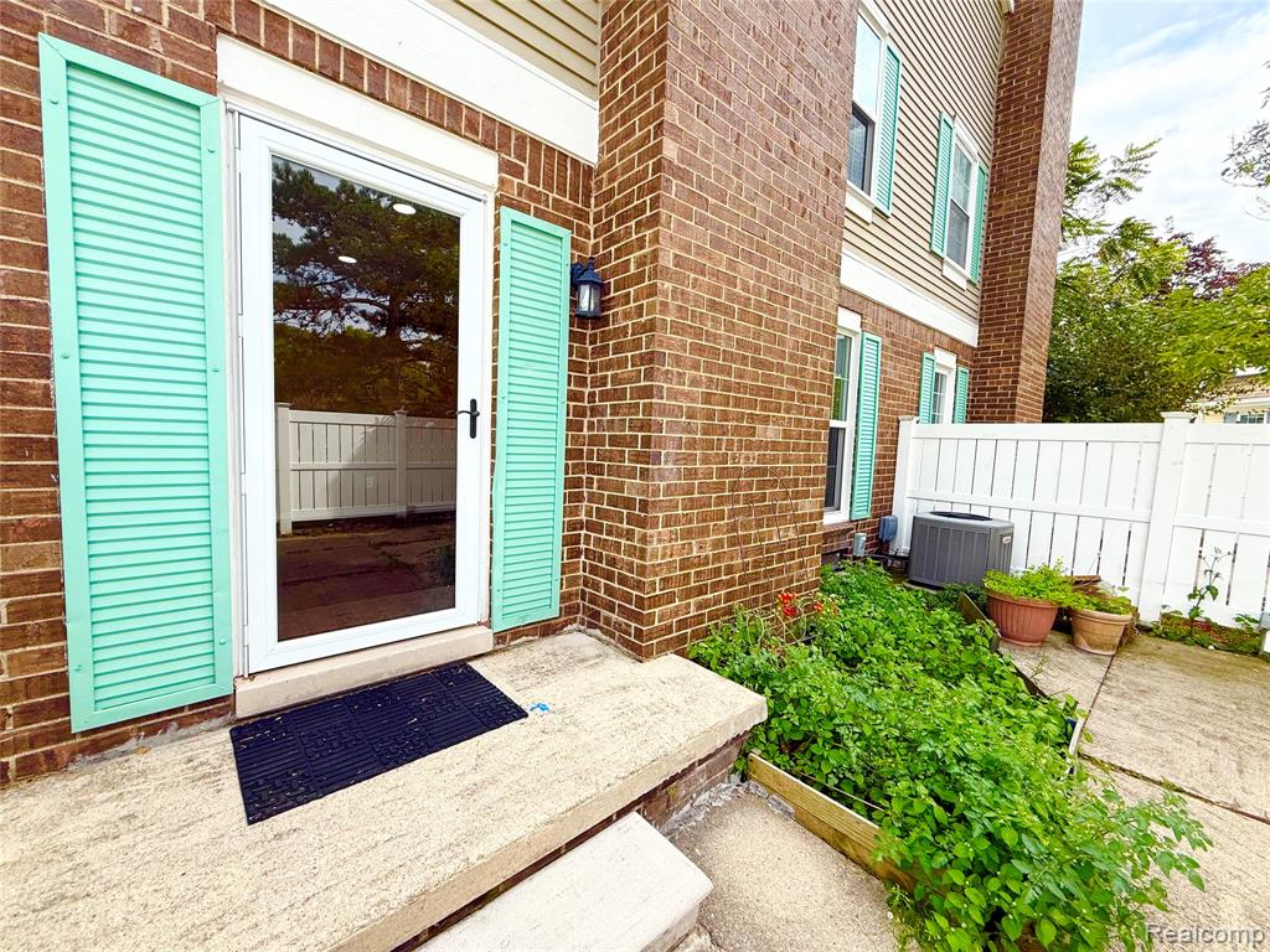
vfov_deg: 85.7
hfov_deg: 102.1
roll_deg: -1.3
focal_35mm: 14
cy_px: 476
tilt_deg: -3.3
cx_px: 635
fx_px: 514
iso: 50
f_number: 2.2
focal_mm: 2.22
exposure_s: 1/518
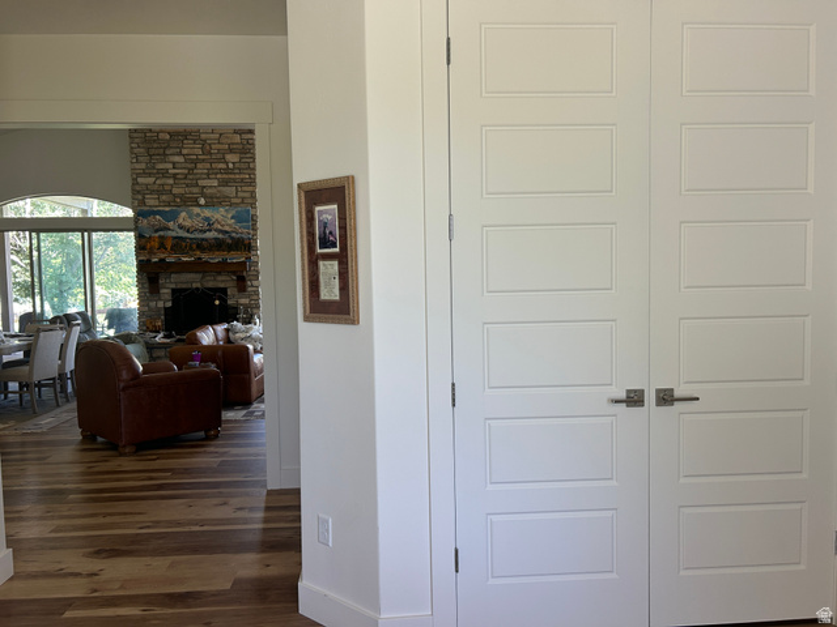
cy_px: 314
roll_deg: +1.3
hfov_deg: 67.3
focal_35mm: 26
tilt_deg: -3.2
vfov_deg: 53.1
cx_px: 418
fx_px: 629
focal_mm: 5.7
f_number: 1.5
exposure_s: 1/121
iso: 100
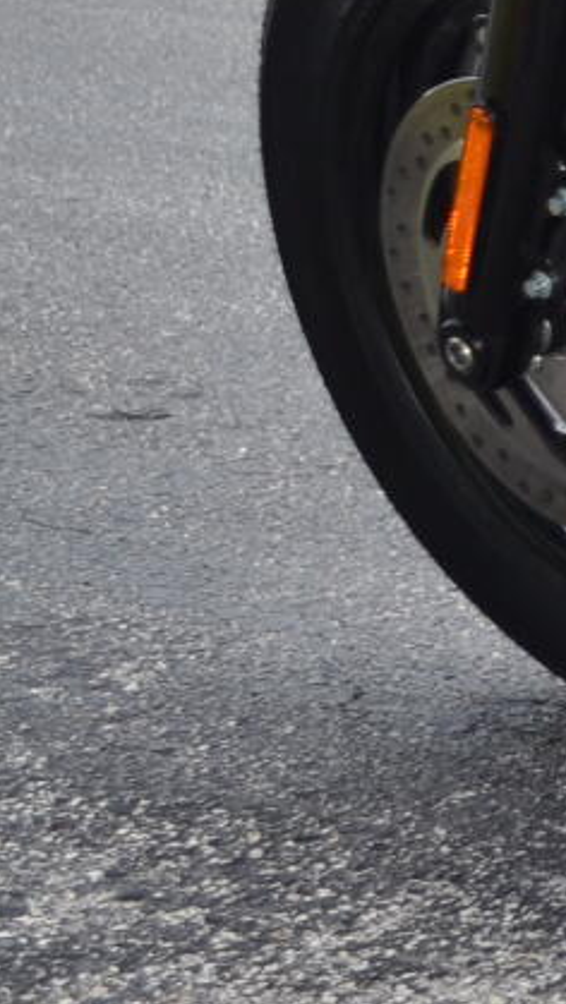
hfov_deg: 5.9
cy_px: -63
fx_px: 4798
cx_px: 2122
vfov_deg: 11.8
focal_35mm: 180
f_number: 4.5
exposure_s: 1/200
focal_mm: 24
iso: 100
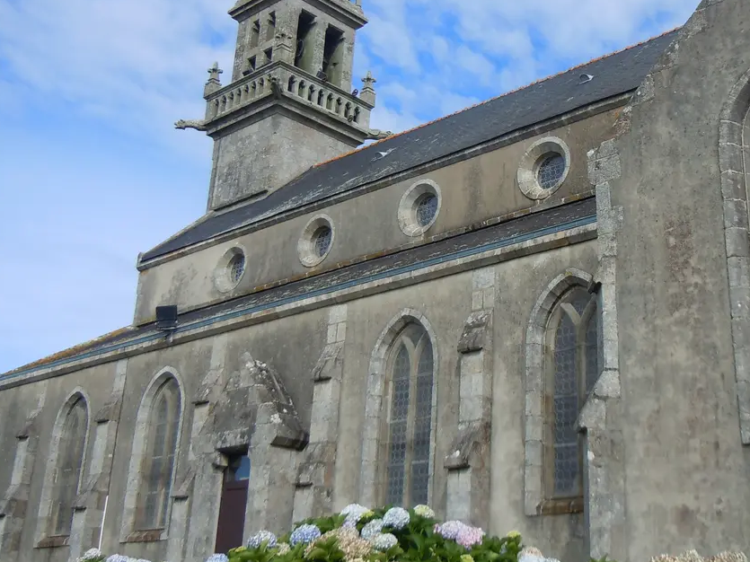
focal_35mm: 46
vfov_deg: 31.3
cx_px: 507
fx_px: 997
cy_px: 193
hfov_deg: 40.7
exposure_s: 1/250
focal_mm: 5.4
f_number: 7
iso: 100
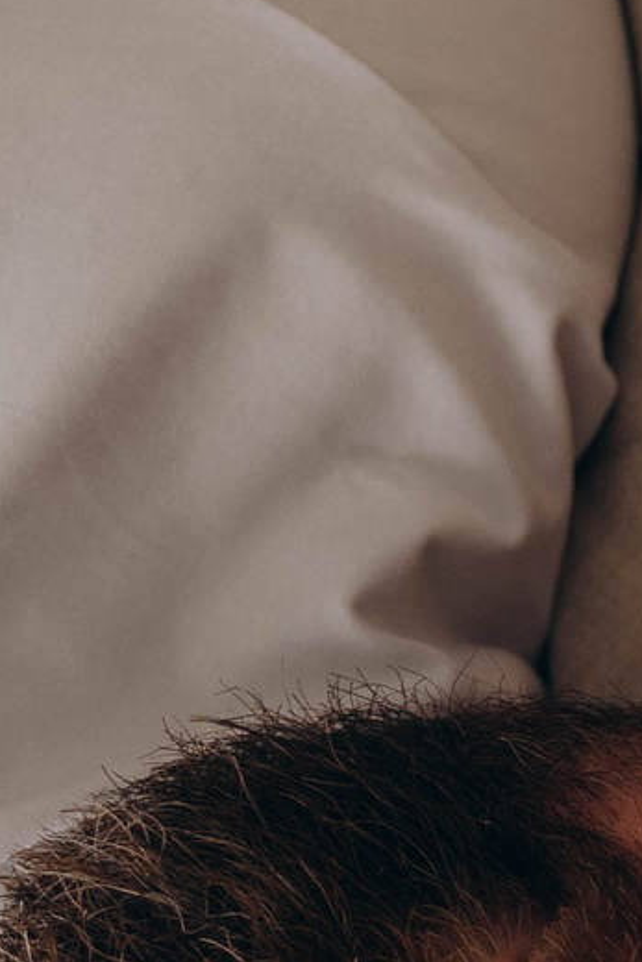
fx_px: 4437
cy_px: 820
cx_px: 1716
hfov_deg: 7.5
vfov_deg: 12.3
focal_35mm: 166
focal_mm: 28
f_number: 3.5
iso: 320
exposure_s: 1/160
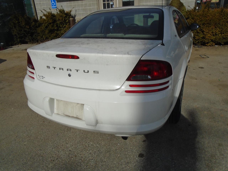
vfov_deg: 53.1
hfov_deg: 67.3
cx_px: 114
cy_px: 86
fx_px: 171
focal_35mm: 26
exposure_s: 1/640
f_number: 8
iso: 100
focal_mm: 4.6
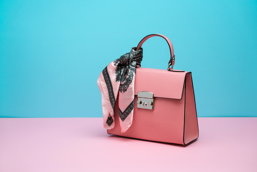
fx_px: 607
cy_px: 86
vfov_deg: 16.1
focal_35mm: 85
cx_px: 128
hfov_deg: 23.9
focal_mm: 85
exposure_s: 1/8
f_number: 5.6
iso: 100
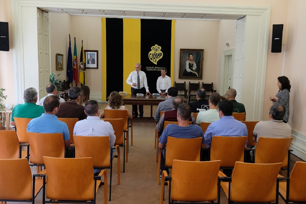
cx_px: 153
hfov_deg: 58.7
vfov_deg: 41.1
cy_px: 102
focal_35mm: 32
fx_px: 272
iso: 2000
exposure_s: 1/250
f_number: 4
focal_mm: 21.4
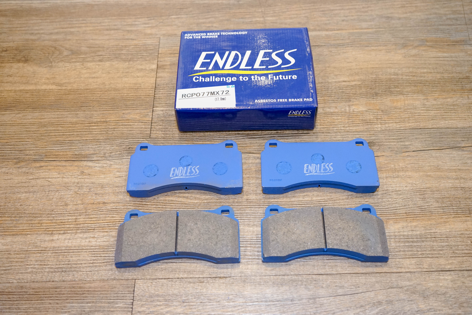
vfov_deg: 36.9
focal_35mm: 36
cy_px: 158
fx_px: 472
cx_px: 236
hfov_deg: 53.1
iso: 2500
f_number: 5.6
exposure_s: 1/50
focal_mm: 36
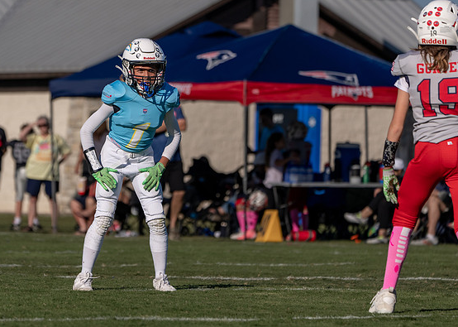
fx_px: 4979
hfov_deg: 5.3
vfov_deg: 3.8
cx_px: 110
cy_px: 139
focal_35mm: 383
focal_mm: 247
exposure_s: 1/3200
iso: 250
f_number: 5.6
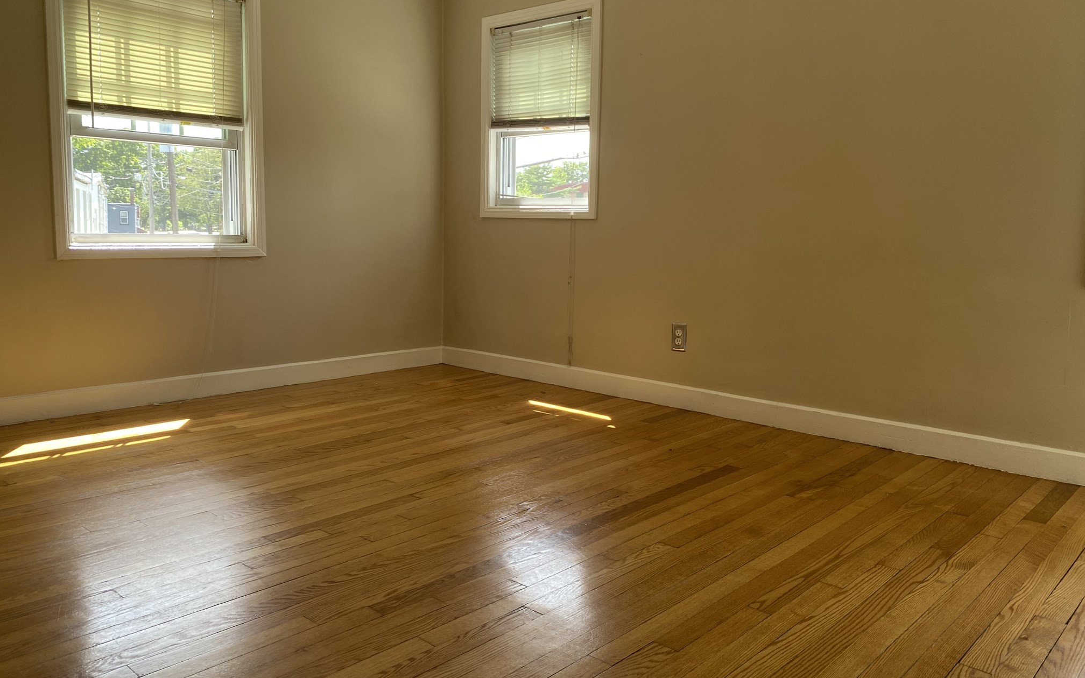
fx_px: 828
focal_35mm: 28
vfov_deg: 44.5
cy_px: 324
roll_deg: -2.3
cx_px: 551
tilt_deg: -5.9
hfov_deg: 66.5
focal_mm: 4.25
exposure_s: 1/122
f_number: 1.8
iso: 50
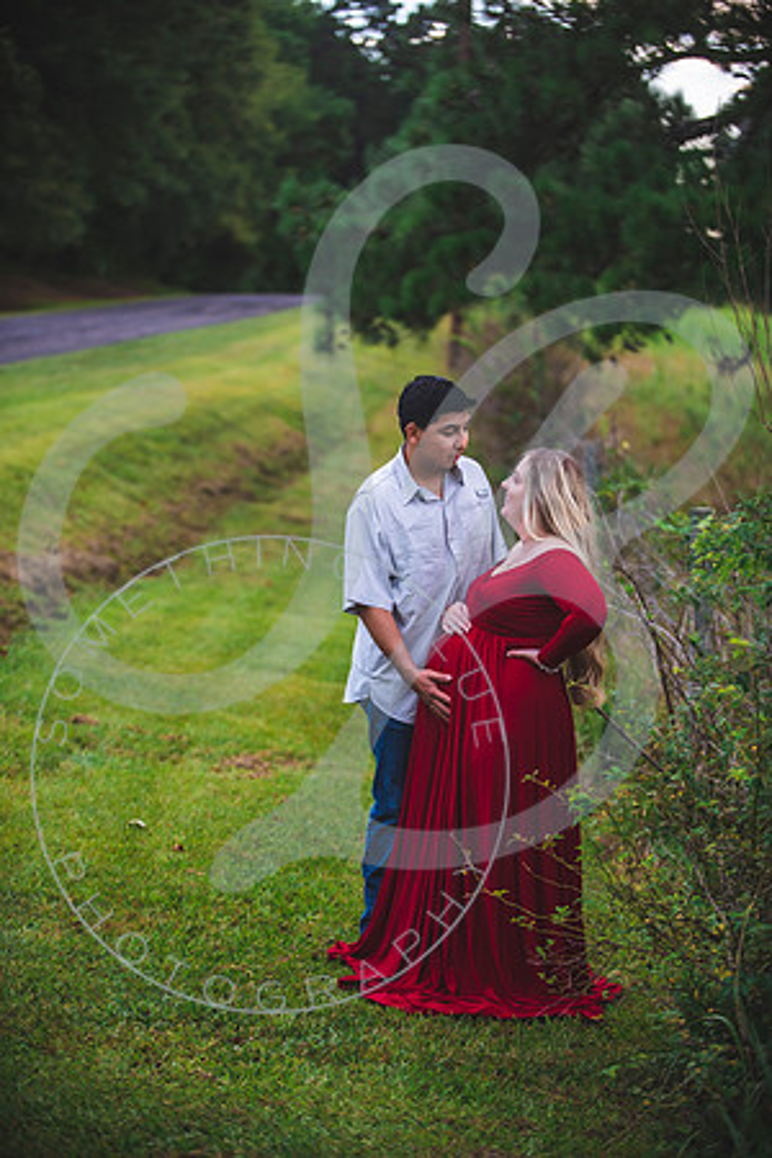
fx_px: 3056
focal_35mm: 95
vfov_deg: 21.5
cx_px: 386
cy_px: 579
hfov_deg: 14.4
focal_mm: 95
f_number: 2.8
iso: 200
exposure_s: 1/320
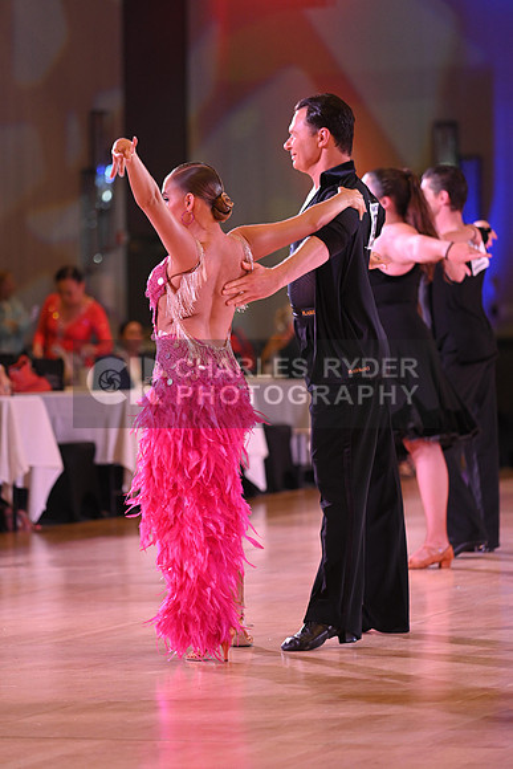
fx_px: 3845
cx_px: 256
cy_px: 384
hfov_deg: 7.6
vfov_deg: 11.4
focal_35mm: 180
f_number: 4.5
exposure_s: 1/200
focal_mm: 180
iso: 1600
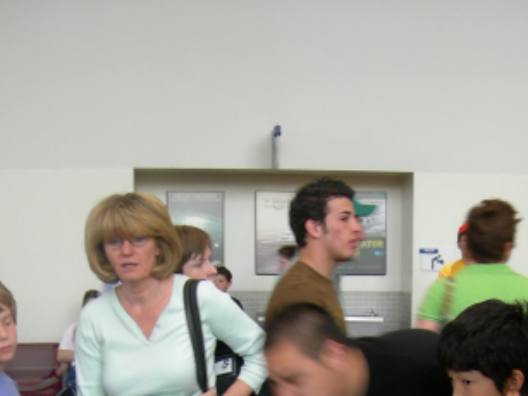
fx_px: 1144
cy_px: 525
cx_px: 370
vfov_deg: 18.2
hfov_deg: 25.8
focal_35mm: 75
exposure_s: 1/8.4
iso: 64
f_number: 2.7
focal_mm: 7.5
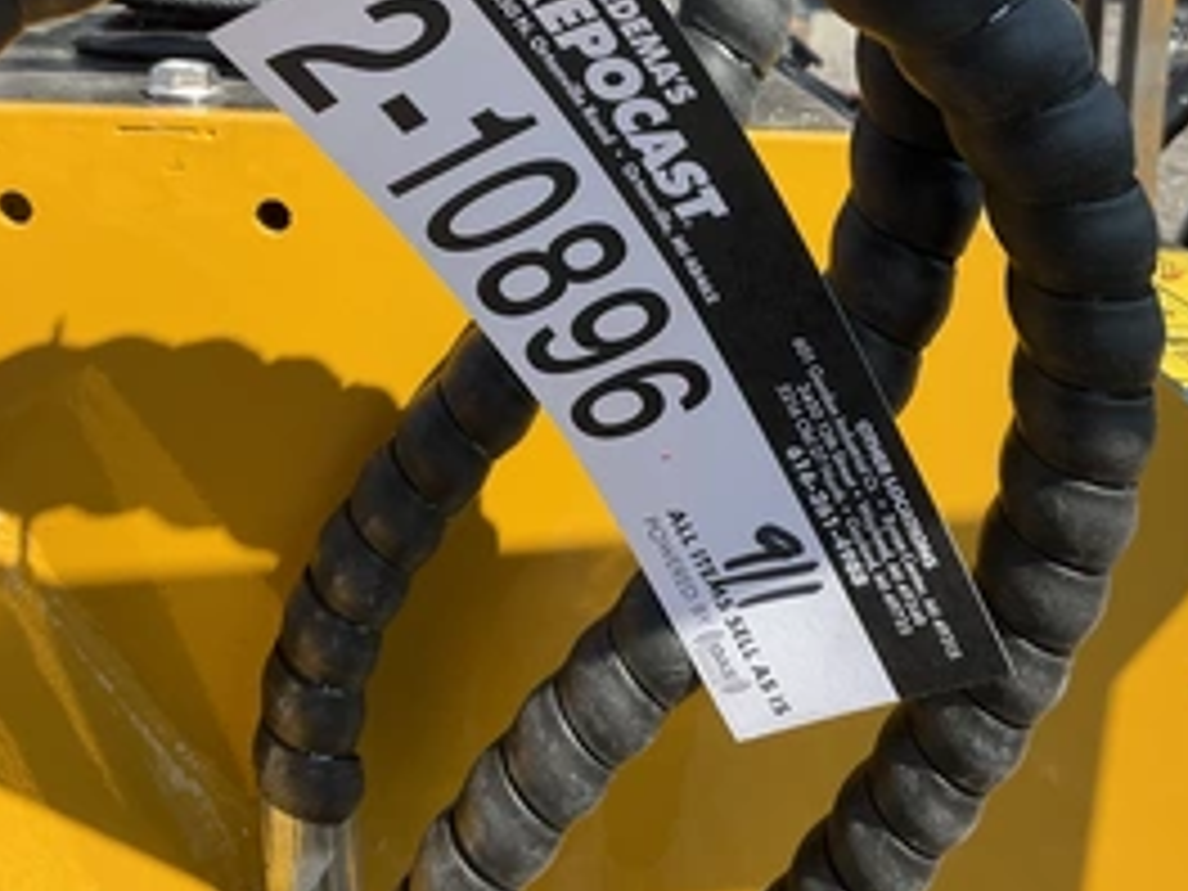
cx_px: 644
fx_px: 1510
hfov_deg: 42.9
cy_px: 378
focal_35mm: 44
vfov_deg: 32.8
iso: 25
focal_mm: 3
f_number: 1.8
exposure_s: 1/898
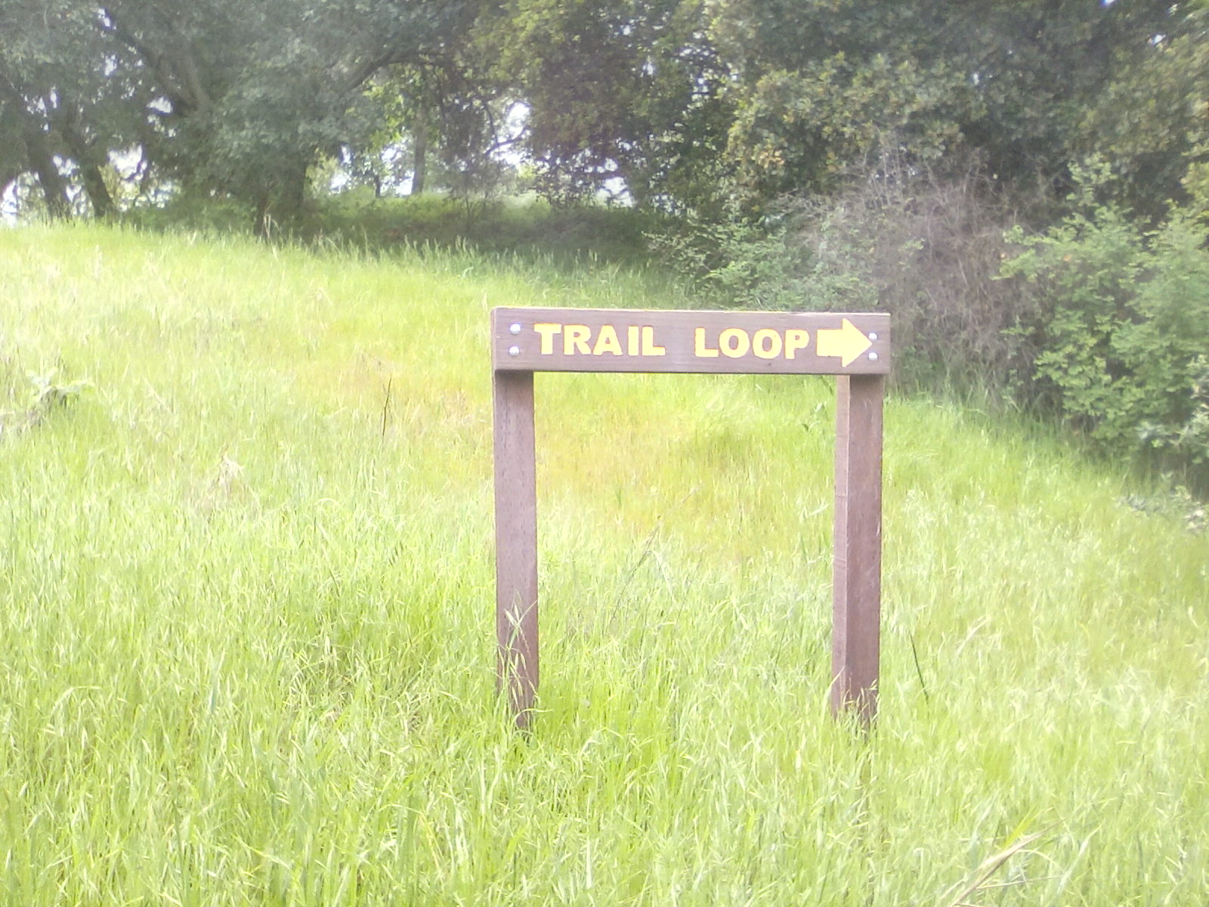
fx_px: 1222
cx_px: 604
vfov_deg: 40.7
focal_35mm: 35
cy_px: 454
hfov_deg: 52.6
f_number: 2.8
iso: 56
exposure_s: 1/100
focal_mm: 2.9
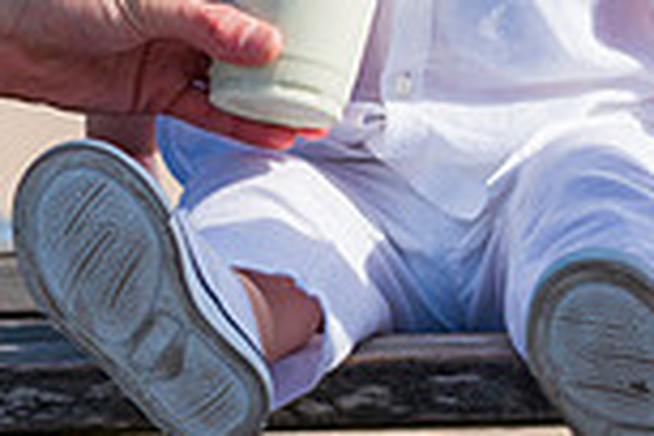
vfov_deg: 3.3
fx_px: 7593
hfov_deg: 4.9
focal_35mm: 418
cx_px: 419
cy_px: -372
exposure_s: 1/2500
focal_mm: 110
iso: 200
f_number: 4
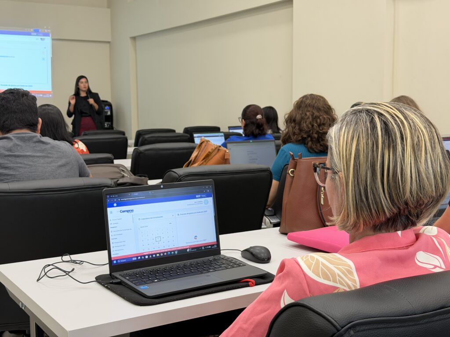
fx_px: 624
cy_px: 168
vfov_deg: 30.3
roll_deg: +0.5
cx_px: 225
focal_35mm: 48
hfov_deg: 39.7
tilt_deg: -5.3
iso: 125
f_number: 1.78
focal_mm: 6.76
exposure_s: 1/60
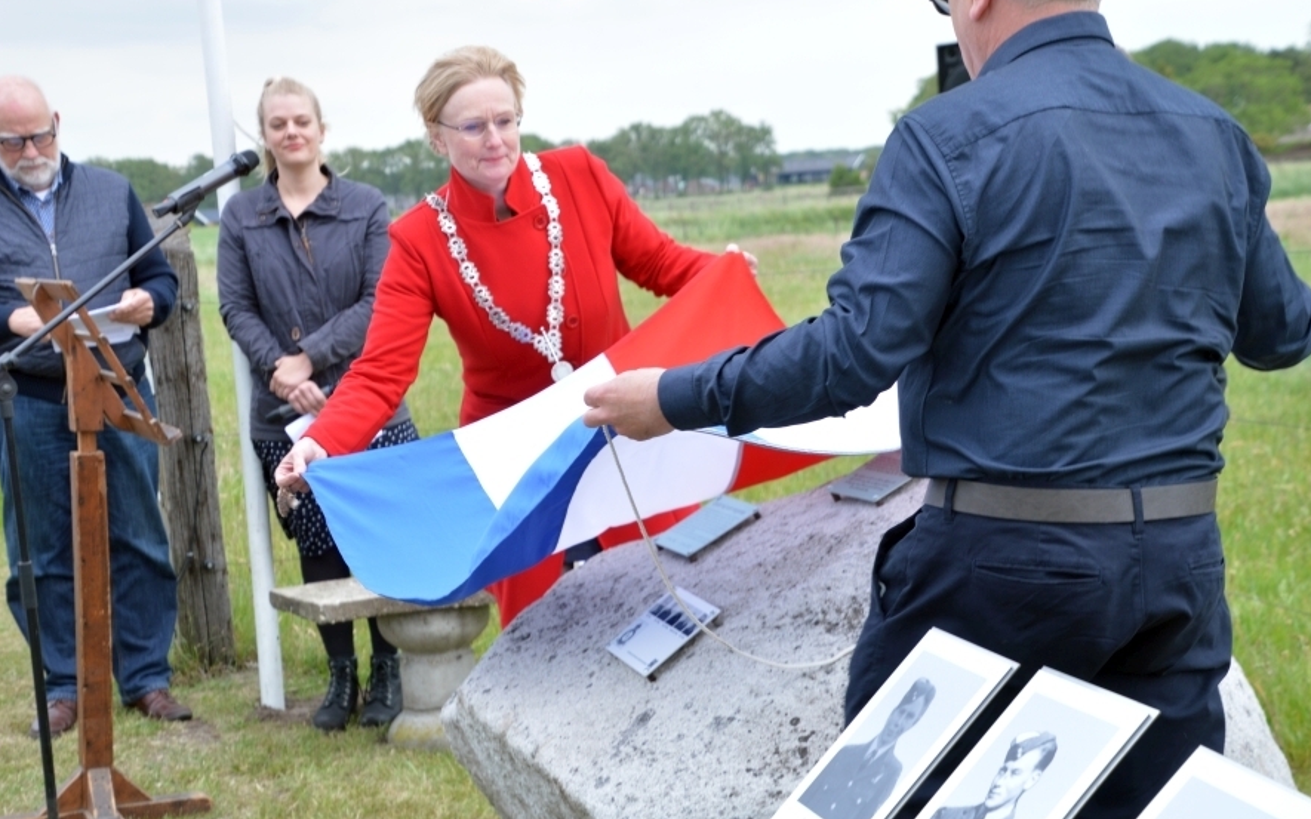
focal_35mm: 59
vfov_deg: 22.0
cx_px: 652
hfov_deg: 34.5
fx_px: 2108
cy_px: 424
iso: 200
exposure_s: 1/100
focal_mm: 38
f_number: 5
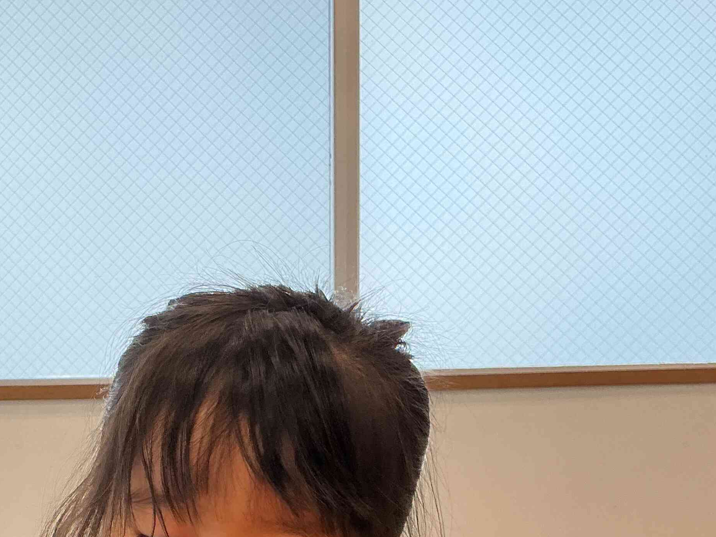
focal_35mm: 63
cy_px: 506
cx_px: 127
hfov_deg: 29.9
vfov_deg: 22.6
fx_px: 1303
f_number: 1.8
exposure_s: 1/170
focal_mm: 3
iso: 25
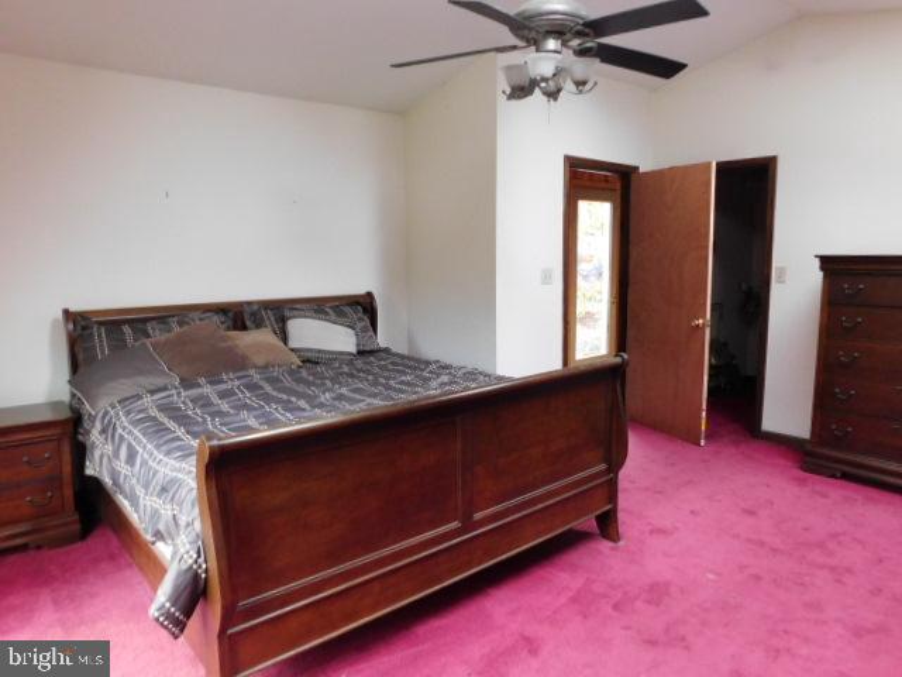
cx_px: 451
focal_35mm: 24
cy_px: 338
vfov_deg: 56.8
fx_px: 625
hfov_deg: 71.6
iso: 400
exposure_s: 1/20
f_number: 3
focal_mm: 4.1
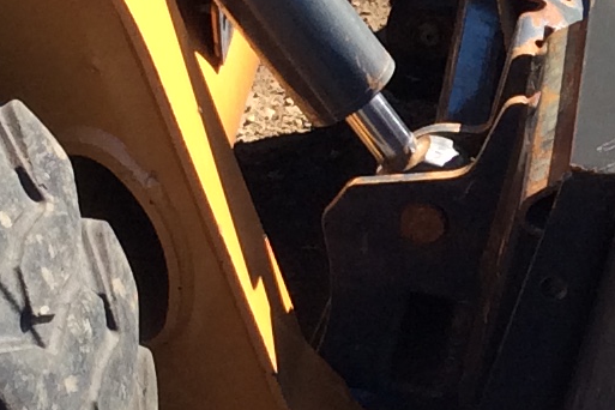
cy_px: 143
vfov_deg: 8.2
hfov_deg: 12.1
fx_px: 2870
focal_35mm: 168
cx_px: 571
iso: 32
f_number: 2.4
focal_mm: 3.3
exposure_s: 1/596
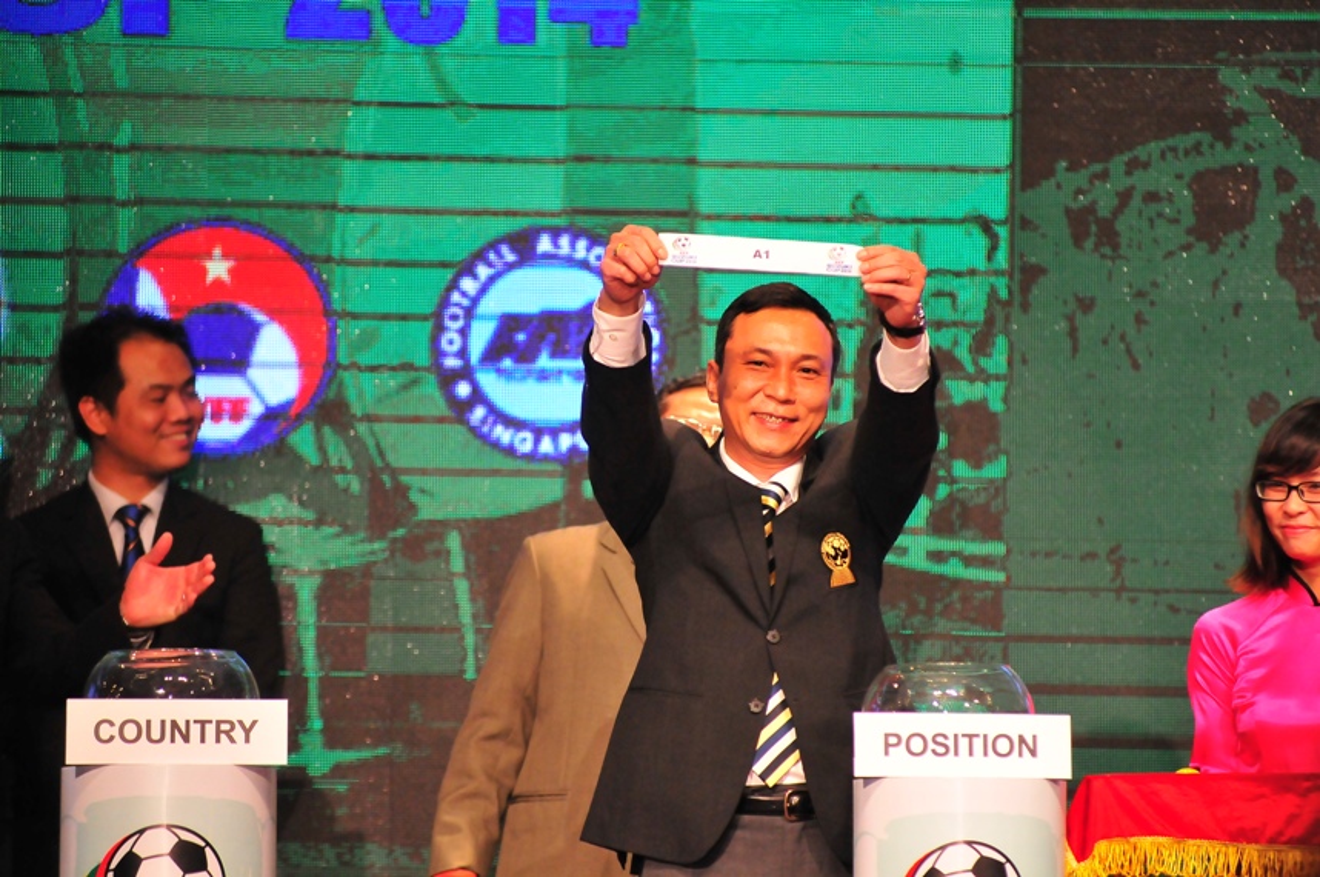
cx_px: 660
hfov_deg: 7.4
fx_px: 10163
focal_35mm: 278
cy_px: 438
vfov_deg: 4.9
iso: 2000
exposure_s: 1/400
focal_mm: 185
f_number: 2.8
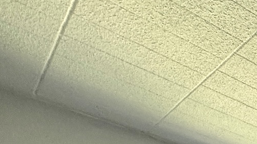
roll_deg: -0.4
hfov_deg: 25.7
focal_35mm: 62
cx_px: 380
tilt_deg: +0.3
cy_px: 331
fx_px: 422
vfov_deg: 14.2
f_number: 2.2
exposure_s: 1/60
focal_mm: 2.22
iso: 250
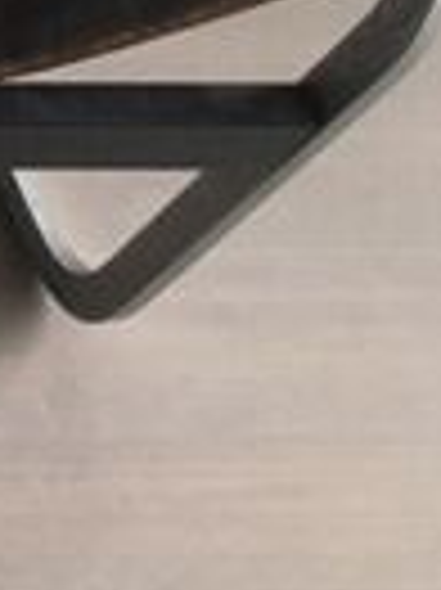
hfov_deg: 9.5
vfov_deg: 12.3
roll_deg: -0.6
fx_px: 2416
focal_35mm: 142
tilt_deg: -38.0
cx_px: -536
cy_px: -599
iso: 200
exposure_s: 1/33
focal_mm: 4.15
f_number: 2.2
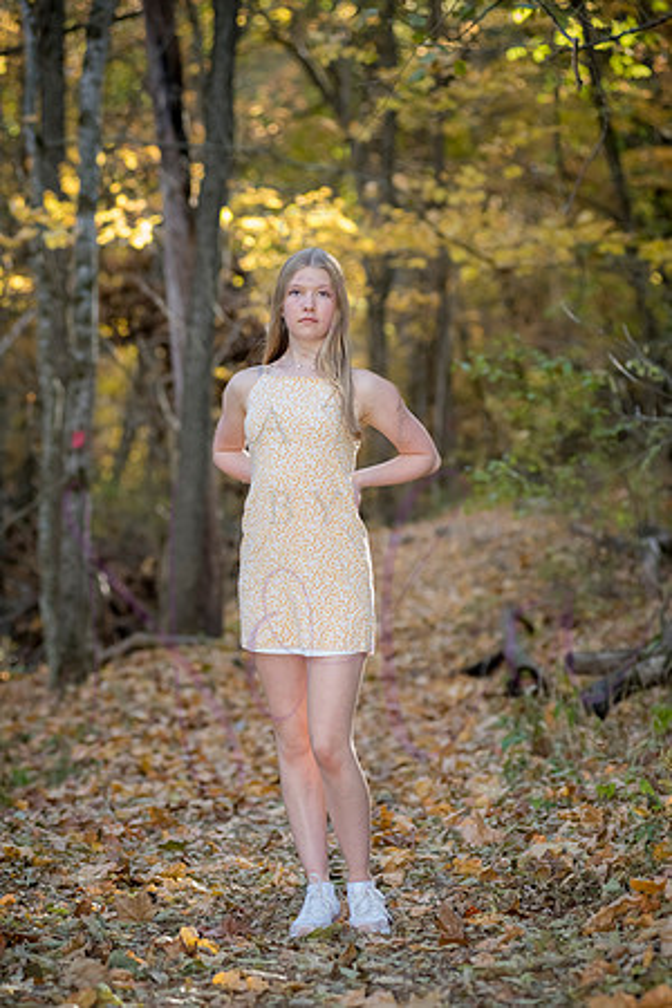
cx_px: 336
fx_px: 2940
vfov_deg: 19.5
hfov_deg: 13.0
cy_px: 504
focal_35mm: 105
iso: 800
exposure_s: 1/320
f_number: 3.5
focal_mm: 105
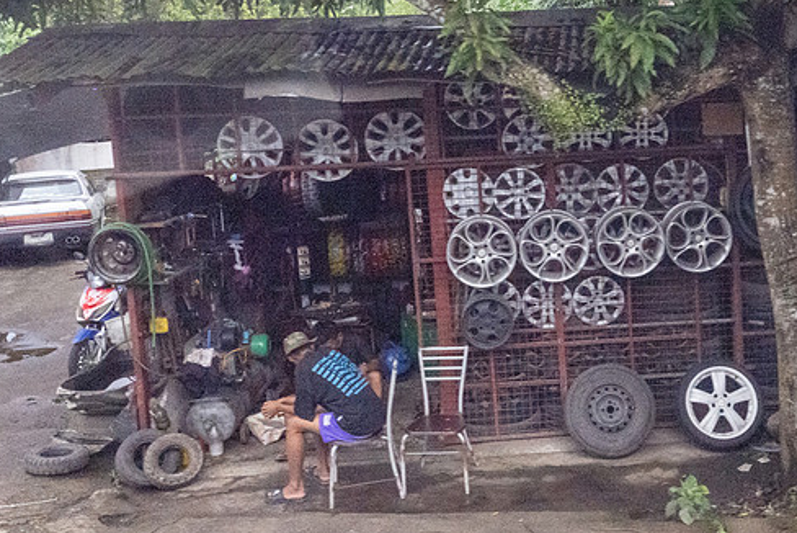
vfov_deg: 29.6
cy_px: 166
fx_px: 997
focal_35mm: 45
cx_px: 618
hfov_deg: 42.0
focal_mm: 24
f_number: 8
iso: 25600
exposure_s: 1/1000
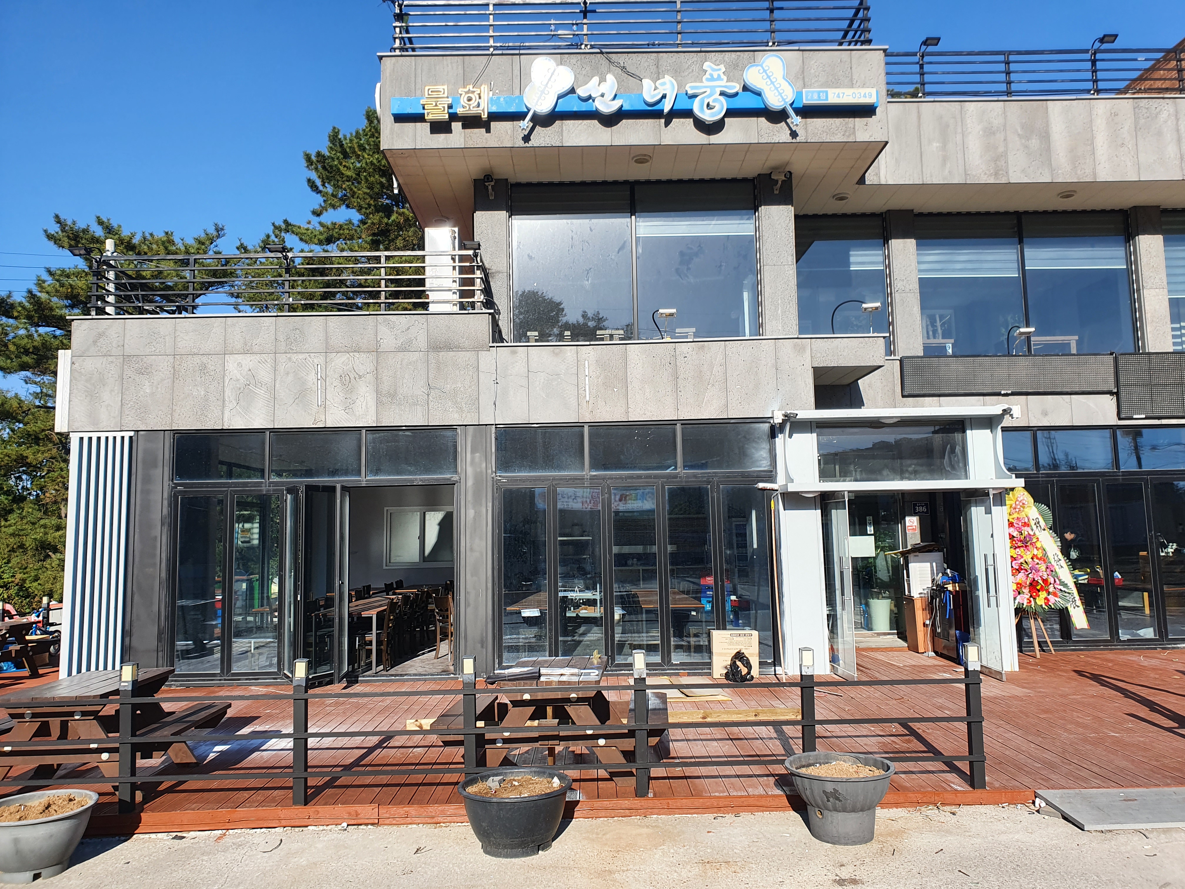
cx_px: 592
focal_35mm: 26
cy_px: 444
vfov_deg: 53.1
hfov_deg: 67.3
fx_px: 890
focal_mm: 4.32
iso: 50
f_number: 2.4
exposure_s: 1/1196
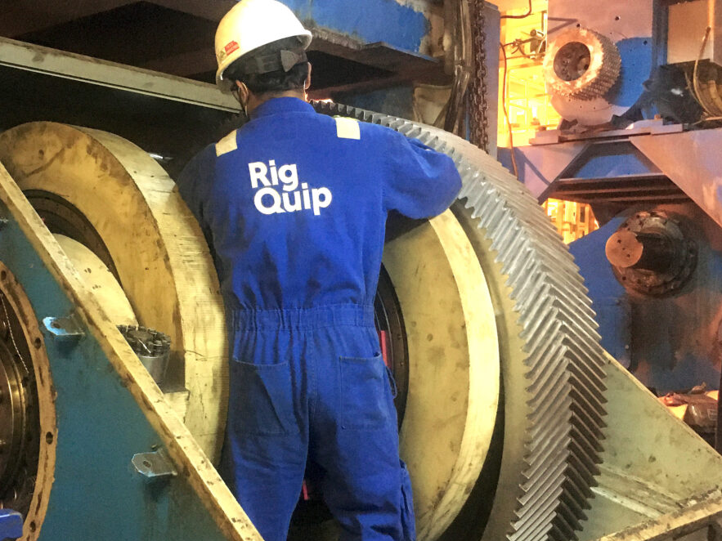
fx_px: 959
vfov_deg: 31.5
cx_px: 265
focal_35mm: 46
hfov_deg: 40.9
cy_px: 285
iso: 320
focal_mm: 4.15
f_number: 2.2
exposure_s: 1/15
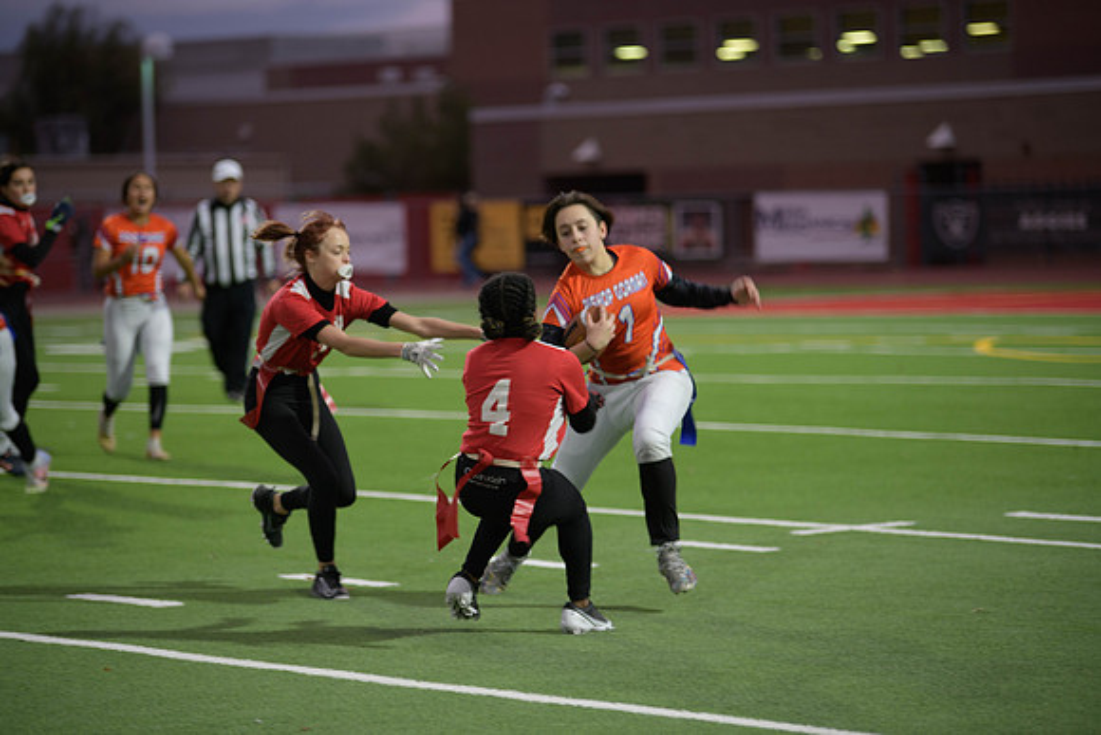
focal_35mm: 145
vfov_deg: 9.5
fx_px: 4435
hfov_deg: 14.2
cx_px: 550
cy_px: 368
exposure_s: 1/200
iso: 560
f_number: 2.8
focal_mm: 145
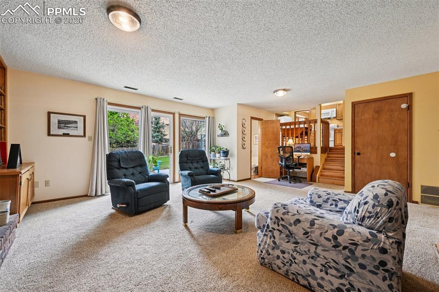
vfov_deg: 81.2
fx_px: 171
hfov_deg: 104.3
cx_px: 220
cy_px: 146
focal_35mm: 14
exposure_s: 1/8
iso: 400
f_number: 11
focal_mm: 14
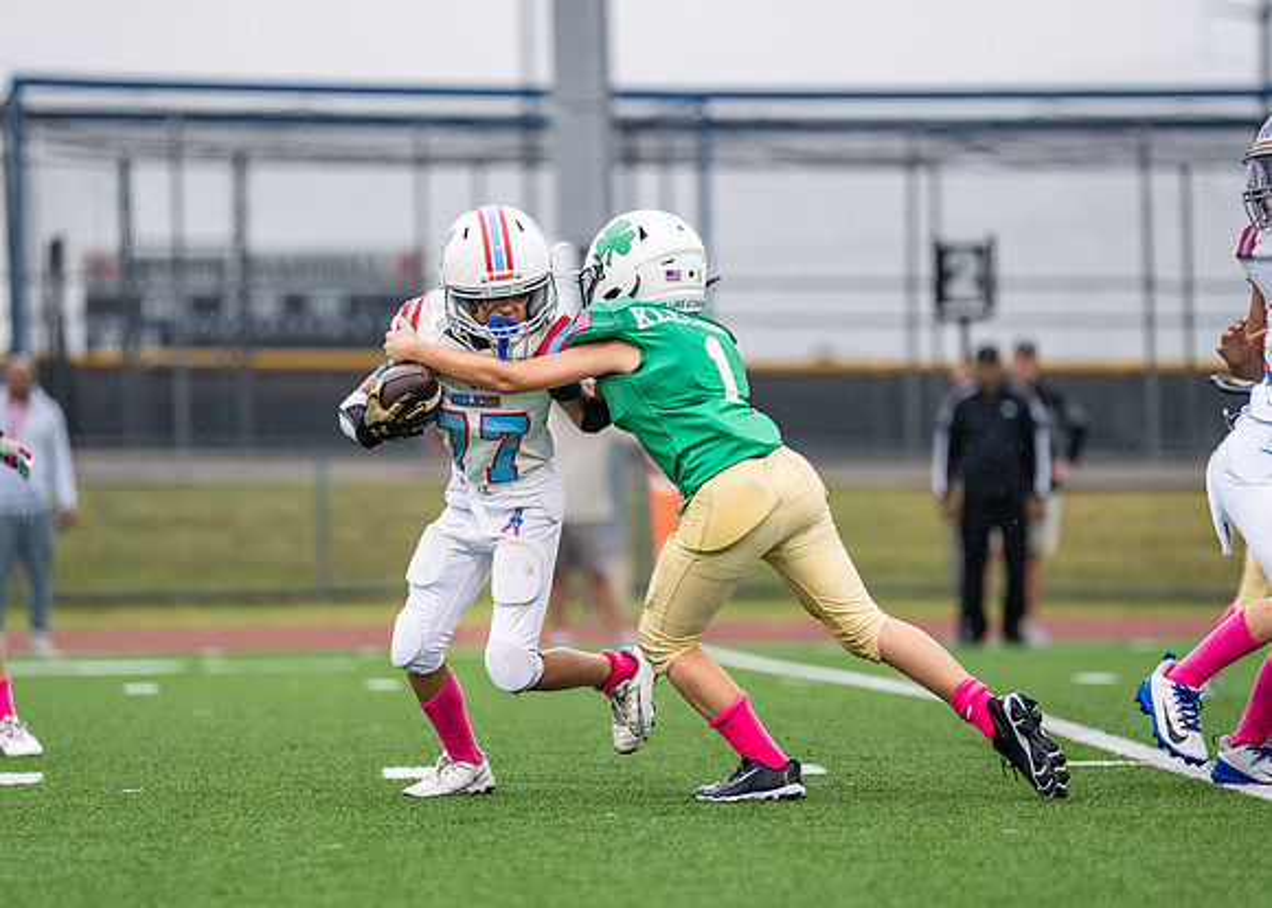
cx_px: 573
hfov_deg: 8.5
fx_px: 8582
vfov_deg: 6.1
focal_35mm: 238
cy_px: 479
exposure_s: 1/1000
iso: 400
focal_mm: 185
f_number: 2.8
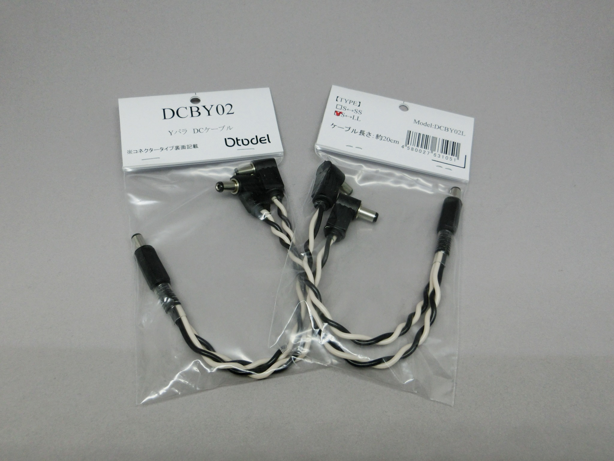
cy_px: 230
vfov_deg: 48.2
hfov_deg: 61.7
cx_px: 307
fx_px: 514
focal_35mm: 29
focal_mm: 5.2
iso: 160
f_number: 3.7
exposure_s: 1/125
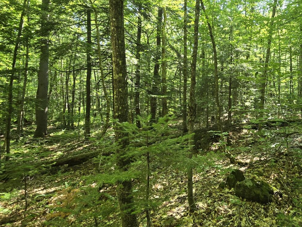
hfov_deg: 75.3
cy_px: 98
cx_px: 212
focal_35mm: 21
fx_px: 183
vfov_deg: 63.2
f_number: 2.2
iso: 80
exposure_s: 1/60
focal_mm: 2.2
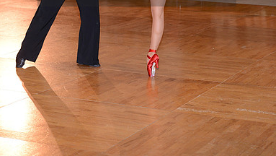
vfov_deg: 10.8
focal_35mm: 111
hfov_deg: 19.3
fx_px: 813
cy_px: -17
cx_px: 137
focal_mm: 70
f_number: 4.5
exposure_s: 1/250
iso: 1000
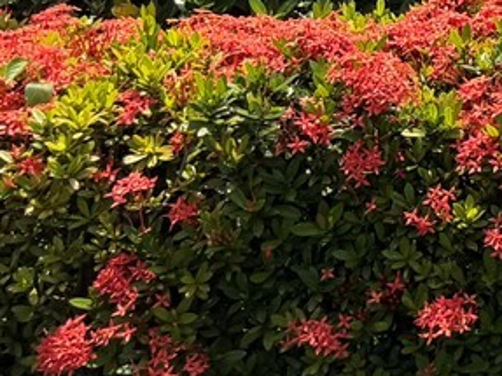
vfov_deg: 10.1
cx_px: 1296
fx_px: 1942
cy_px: -418
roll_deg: -1.0
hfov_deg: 11.5
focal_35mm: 134
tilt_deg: +6.1
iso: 80
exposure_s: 1/4673
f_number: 1.78
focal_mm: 6.76
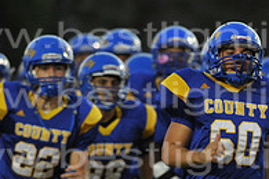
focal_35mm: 892
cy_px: 189
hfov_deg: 2.3
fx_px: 6665
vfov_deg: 1.5
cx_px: 241
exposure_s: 1/640
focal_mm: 300
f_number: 4
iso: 3200
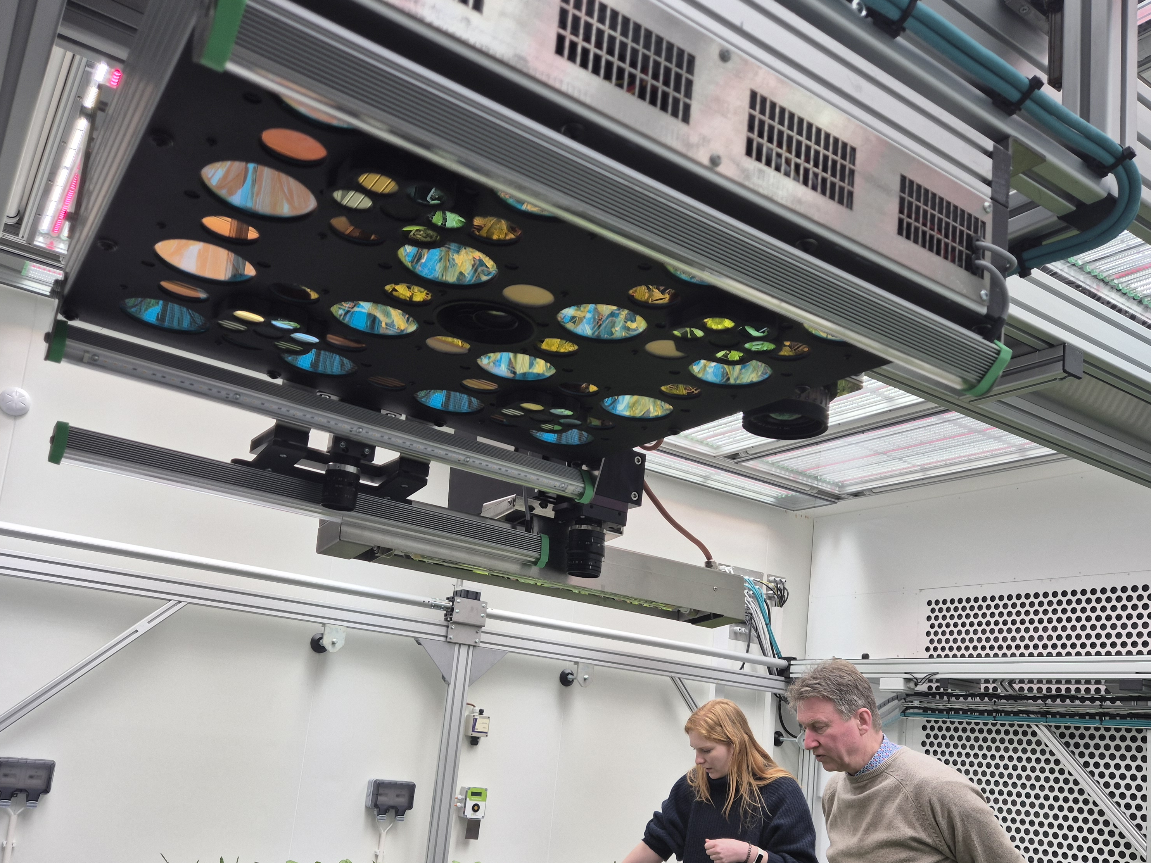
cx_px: 609
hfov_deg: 58.3
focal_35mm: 31
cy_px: 562
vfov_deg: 44.9
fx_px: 1031
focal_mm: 5.4
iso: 25
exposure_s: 1/278
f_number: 1.8
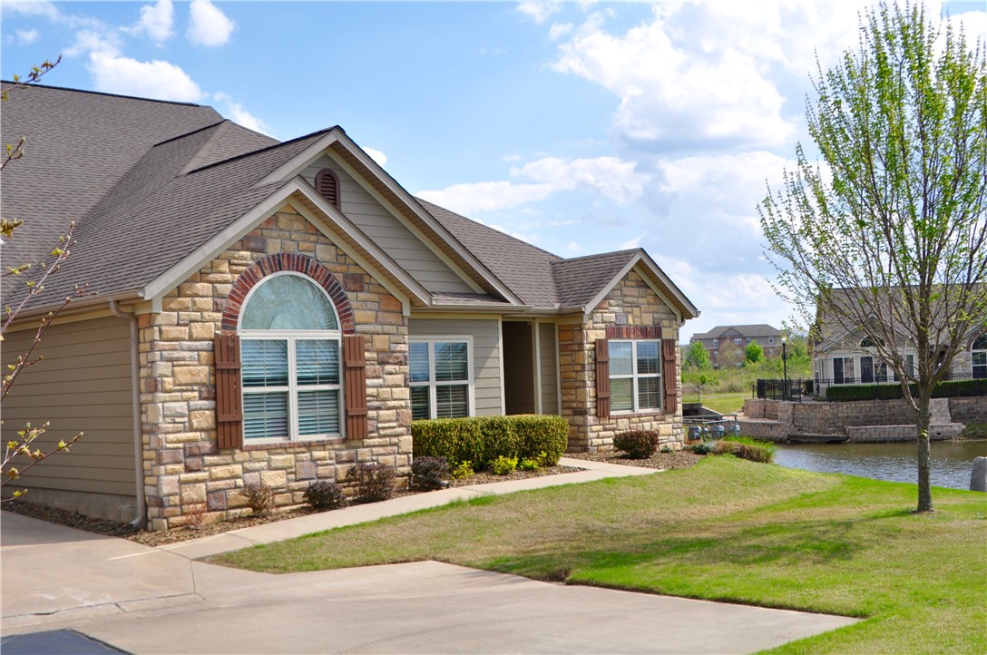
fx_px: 1150
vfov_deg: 31.8
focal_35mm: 42
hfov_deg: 46.5
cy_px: 328
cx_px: 494
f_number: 10
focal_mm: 28
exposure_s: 1/400
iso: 200
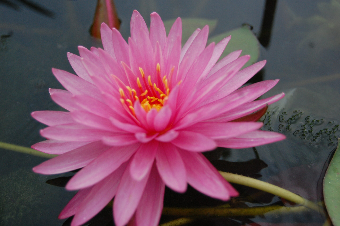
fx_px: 538
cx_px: 170
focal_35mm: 57
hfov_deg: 35.1
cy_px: 113
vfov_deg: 23.7
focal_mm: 38
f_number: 5
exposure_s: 1/400
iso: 800
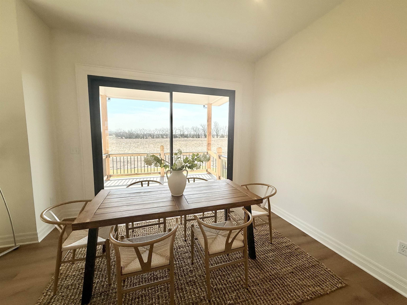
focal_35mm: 14
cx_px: 204
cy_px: 152
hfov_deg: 102.1
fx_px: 165
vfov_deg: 85.7
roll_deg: -0.3
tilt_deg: -5.0
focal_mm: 2.22
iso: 64
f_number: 2.2
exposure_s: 1/1339
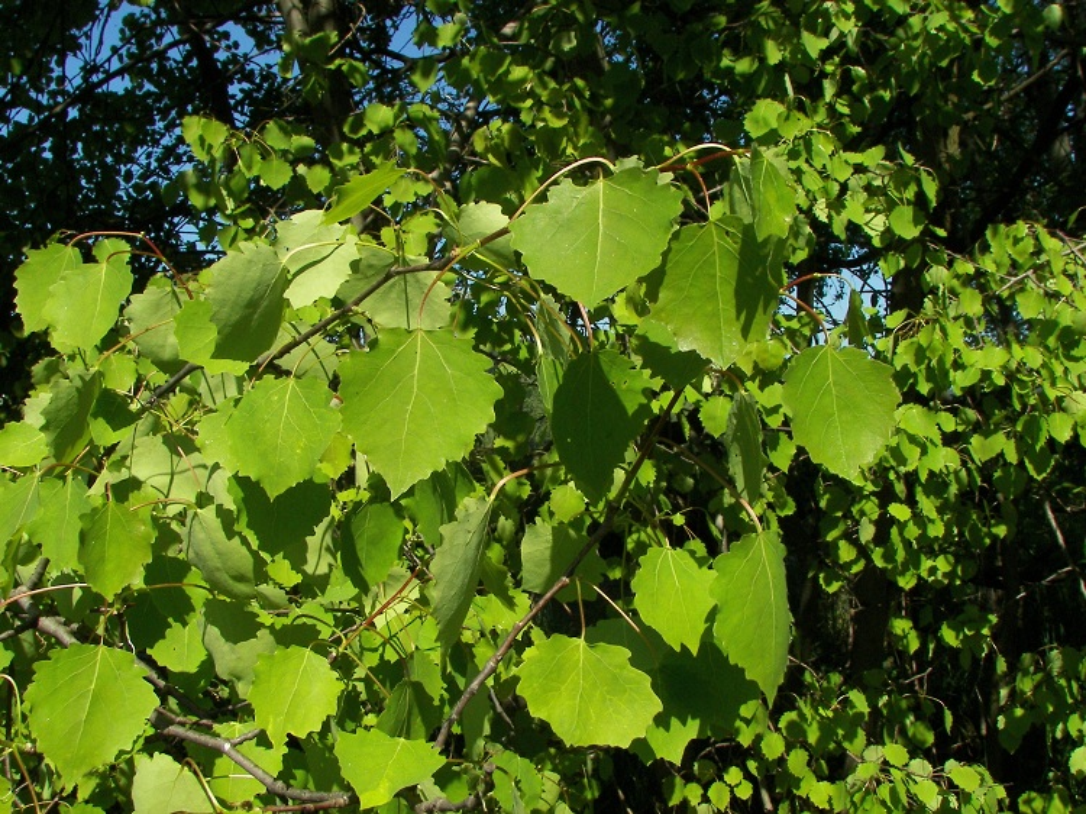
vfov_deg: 39.6
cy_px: 407
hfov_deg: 51.4
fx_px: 1129
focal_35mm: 36
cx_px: 543
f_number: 7.1
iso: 100
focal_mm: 6
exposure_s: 1/320
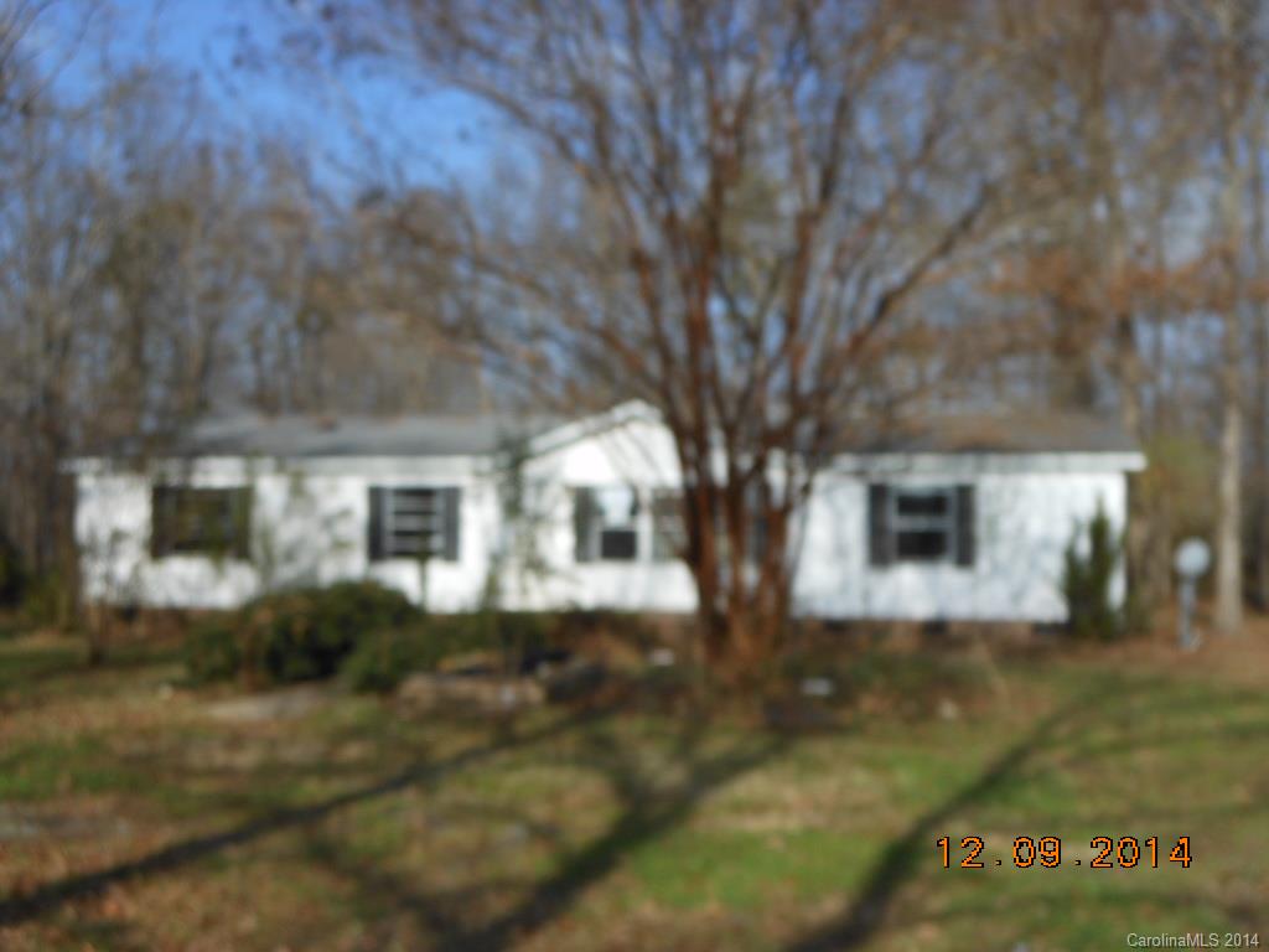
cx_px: 634
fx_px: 1833
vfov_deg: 29.1
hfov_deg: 38.2
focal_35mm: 50
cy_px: 476
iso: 80
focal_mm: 8.9
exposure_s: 1/800
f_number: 4
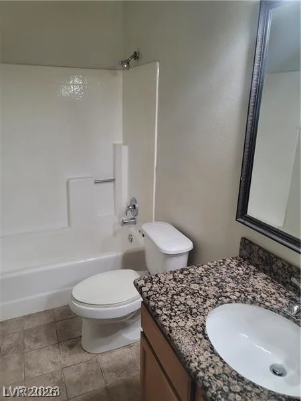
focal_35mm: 25
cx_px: 150
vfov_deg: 69.4
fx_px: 290
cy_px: 200
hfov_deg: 54.9
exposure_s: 1/120
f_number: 1.8
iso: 250
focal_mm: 7
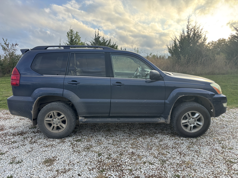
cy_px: 89
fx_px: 179
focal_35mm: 26
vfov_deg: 53.1
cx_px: 119
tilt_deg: -3.9
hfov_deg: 67.3
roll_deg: +3.1
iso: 50
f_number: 1.6
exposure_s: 1/858
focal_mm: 5.96
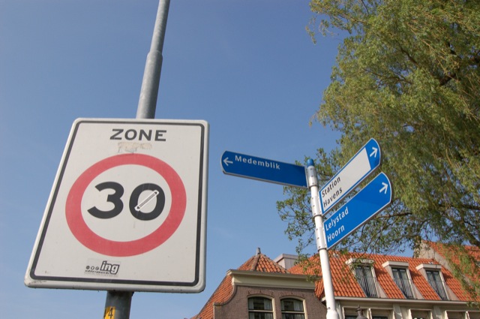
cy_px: 160
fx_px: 360
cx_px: 240
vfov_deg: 47.8
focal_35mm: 27
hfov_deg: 67.4
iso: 400
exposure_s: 1/400
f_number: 10
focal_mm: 18
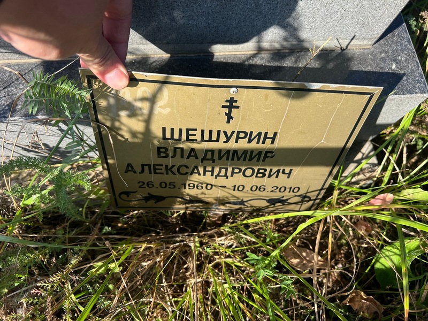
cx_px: 214
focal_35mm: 26
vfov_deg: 53.1
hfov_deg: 67.3
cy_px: 160
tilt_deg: -66.4
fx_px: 321
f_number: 1.5
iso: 50
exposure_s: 1/1147
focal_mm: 5.7
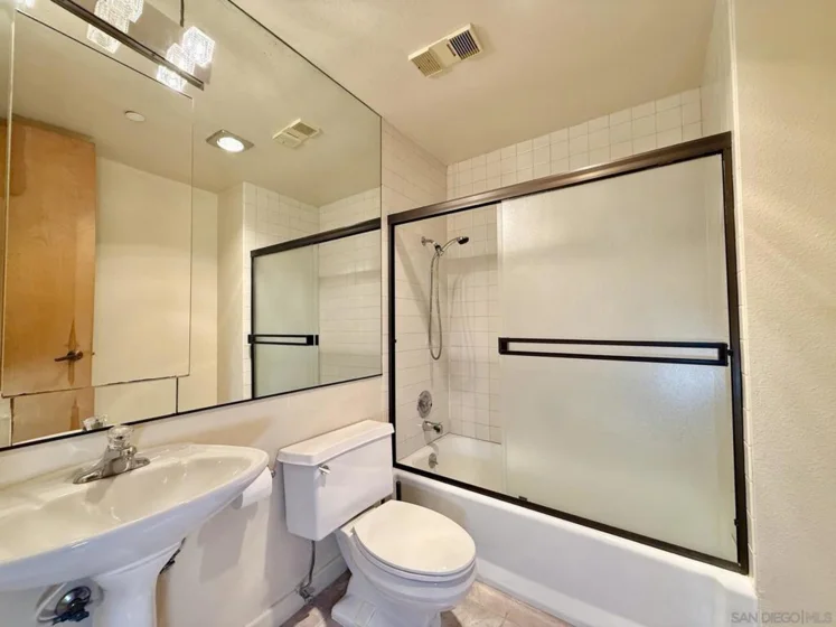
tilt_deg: +1.6
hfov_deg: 102.1
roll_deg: +1.0
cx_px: 418
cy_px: 314
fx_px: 338
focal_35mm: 14
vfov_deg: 85.7
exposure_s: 1/120
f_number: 2.2
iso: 200
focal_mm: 2.22
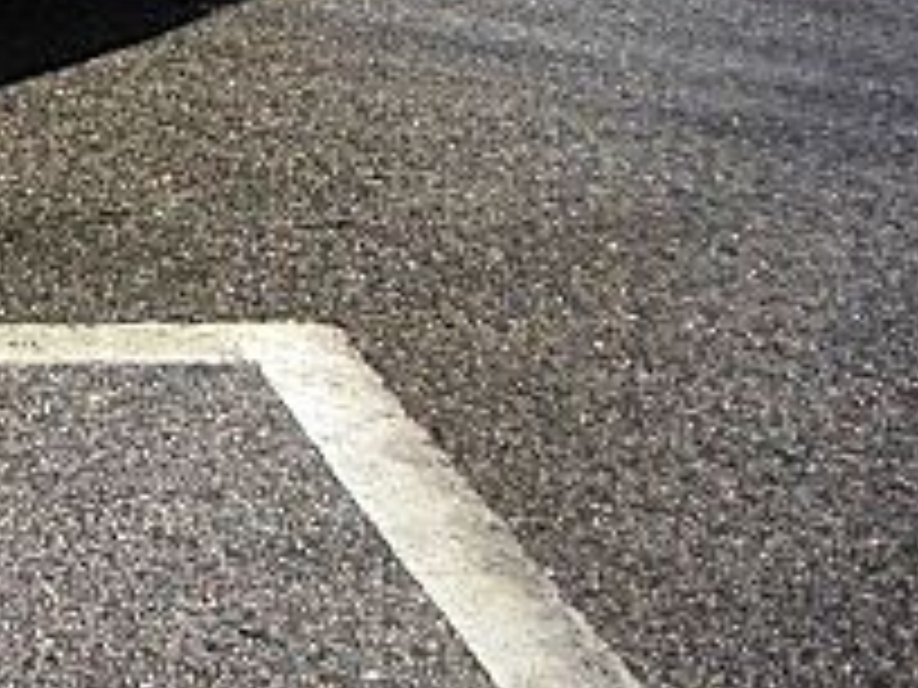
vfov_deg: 12.7
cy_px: -211
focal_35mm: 113
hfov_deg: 15.8
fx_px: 2997
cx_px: -504
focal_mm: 6.3
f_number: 2.8
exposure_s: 1/250
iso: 50
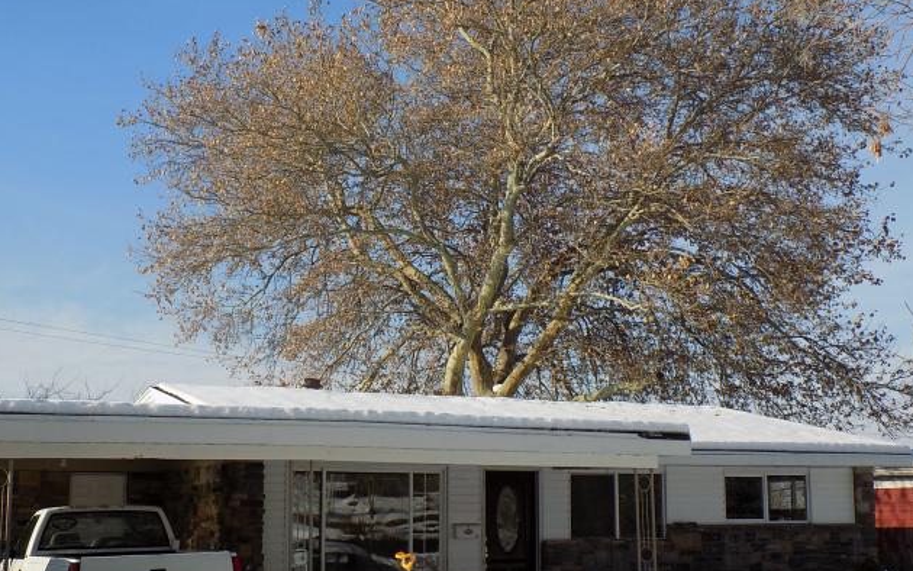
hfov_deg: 36.3
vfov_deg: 23.1
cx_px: 458
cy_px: 262
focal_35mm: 56
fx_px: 1394
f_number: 3.9
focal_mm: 9.3
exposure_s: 1/800
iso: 80
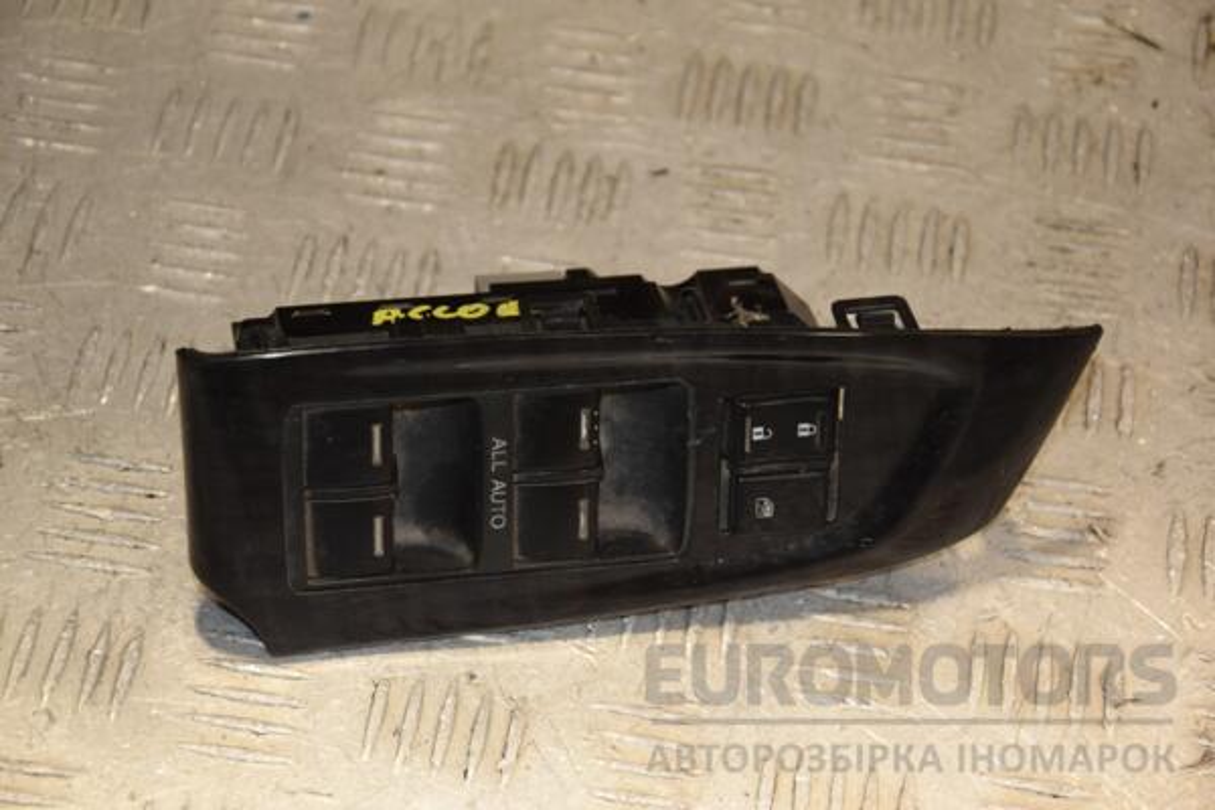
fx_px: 3543
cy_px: 405
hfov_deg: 19.5
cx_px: 608
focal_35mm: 105
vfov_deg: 13.0
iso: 800
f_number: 5.6
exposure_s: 1/200
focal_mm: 70
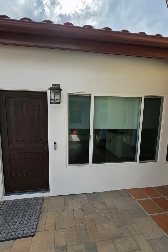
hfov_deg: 80.9
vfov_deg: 104.3
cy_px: 128
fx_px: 98
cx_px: 75
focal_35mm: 14
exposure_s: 1/1770
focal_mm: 2.2
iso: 50
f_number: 2.2
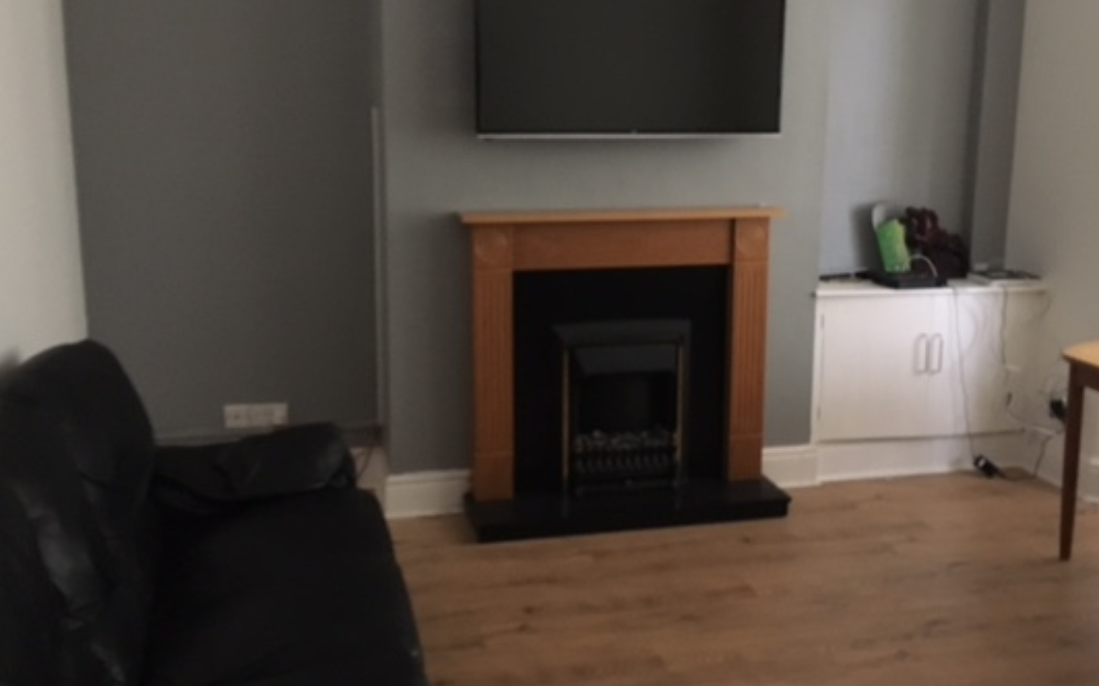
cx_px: 576
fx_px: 1108
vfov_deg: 34.4
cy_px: 300
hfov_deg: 52.7
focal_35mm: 37
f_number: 2.2
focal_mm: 4.15
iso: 250
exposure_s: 1/17
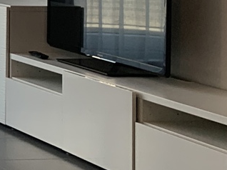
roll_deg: -1.2
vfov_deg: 9.2
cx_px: -363
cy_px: -88
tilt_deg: +1.2
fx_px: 1029
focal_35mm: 157
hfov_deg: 10.4
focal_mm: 4.25
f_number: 1.8
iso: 32
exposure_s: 1/100
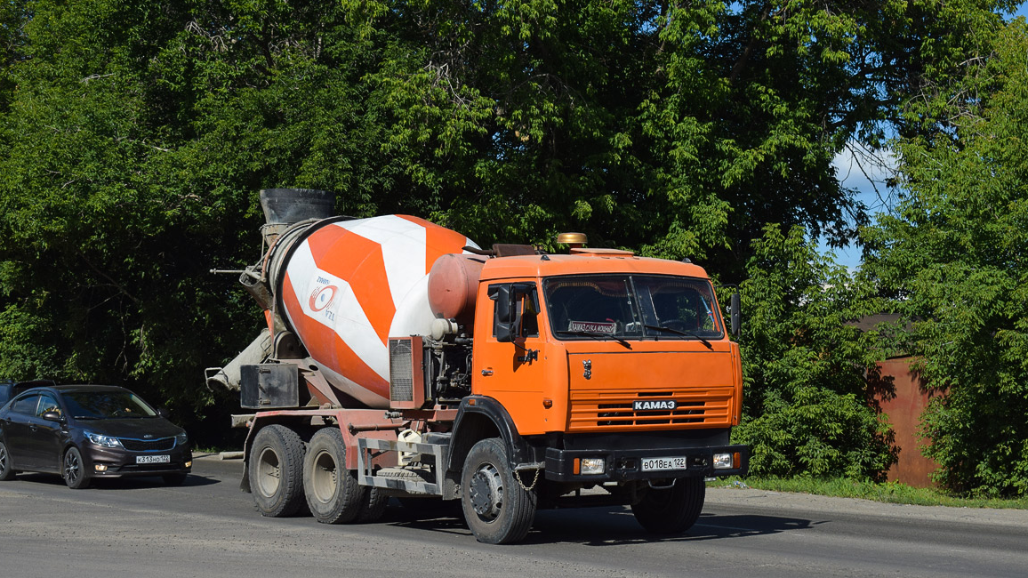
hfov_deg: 28.2
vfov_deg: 16.1
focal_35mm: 75
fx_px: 2044
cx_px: 513
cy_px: 294
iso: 200
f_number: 7.1
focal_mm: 46
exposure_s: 1/1250
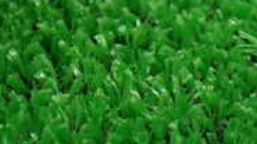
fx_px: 722
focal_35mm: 106
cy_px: -123
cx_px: -88
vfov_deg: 10.7
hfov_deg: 18.6
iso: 800
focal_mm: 5.4
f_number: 2.3
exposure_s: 1/80
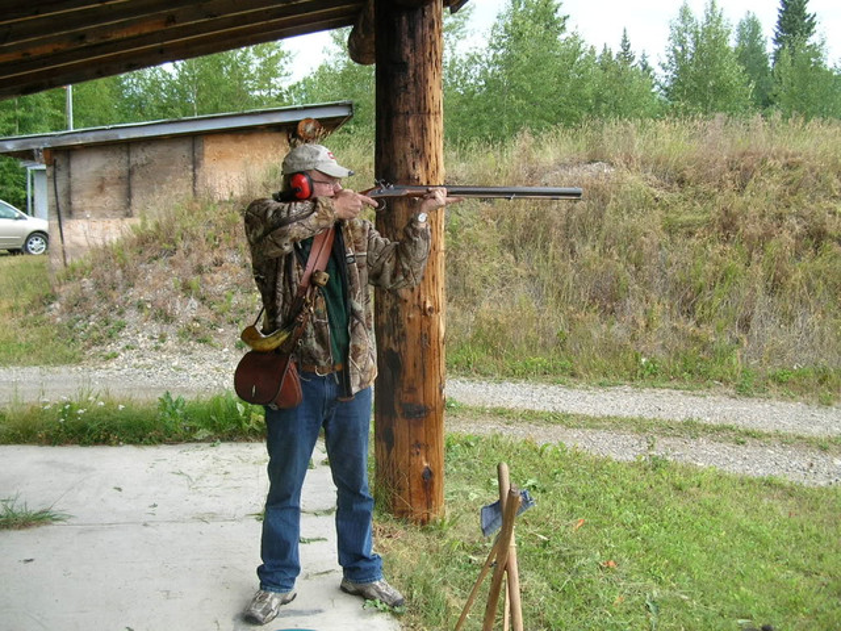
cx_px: 420
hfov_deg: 51.4
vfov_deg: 39.7
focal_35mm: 36
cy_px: 316
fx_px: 875
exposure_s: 1/114
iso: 50
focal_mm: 6
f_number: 2.7
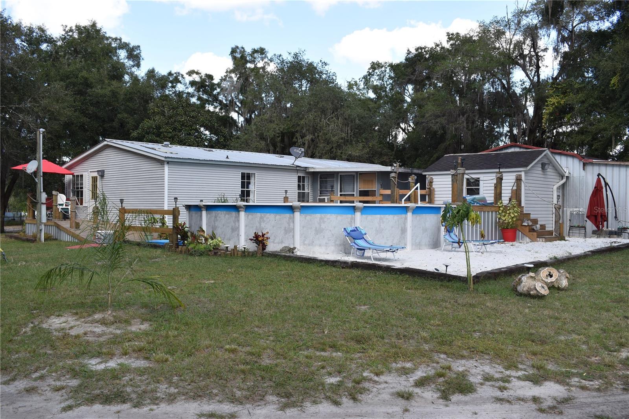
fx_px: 576
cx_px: 314
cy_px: 210
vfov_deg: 40.0
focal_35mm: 33
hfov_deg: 57.2
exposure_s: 1/250
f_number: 7.1
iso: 200
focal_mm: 22
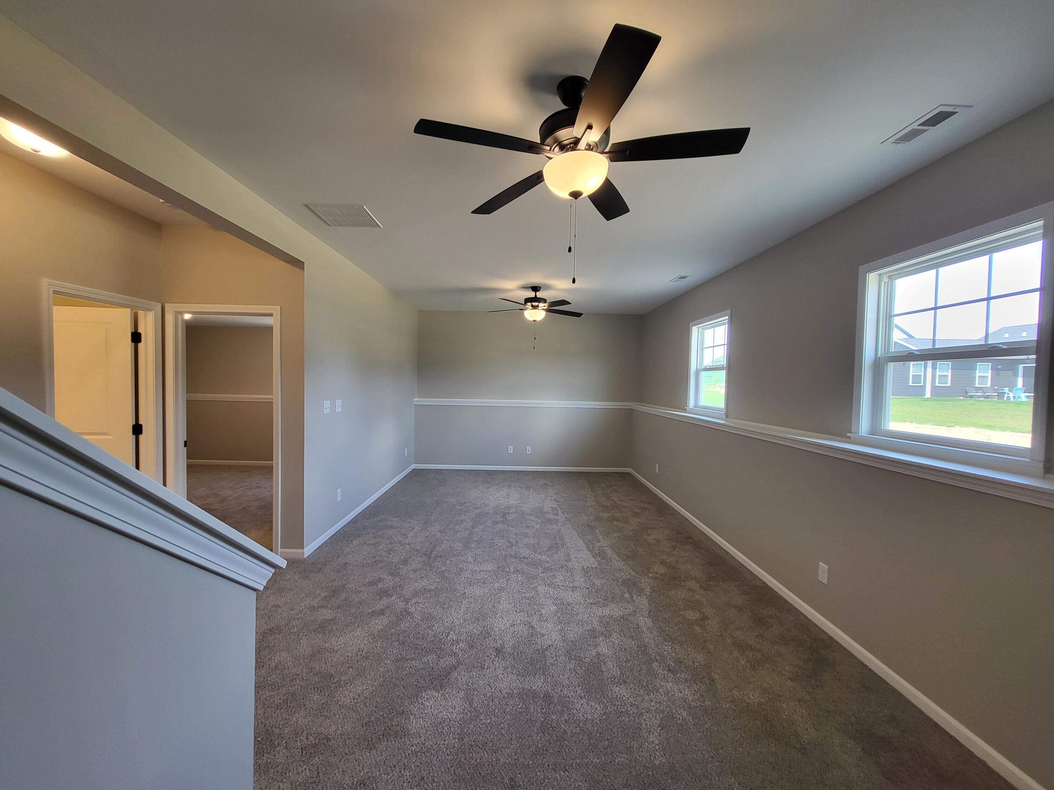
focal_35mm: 13
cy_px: 395
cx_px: 527
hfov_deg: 106.2
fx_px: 396
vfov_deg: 89.9
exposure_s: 1/60
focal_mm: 1.74
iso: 100
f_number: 2.2
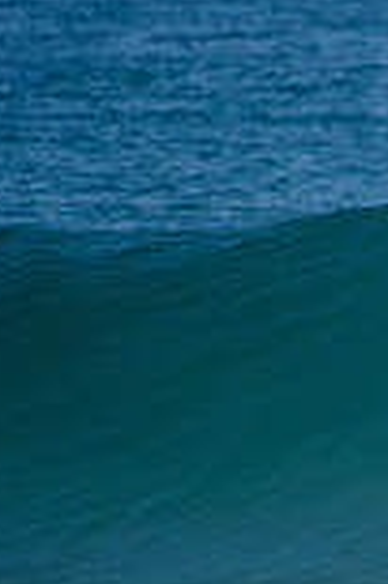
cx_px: 1032
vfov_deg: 1.1
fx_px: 30313
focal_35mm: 1871
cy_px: 318
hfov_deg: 0.7
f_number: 5.6
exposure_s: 1/2000
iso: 160
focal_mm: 500
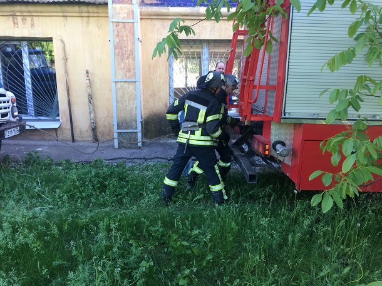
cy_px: 143
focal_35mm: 29
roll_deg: -0.6
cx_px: 191
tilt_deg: -12.7
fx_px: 320
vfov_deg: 48.2
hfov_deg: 61.7
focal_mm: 4.15
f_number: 2.2
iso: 64
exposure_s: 1/100
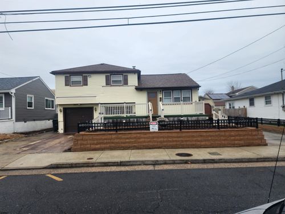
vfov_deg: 58.9
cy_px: 107
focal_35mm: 23
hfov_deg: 73.9
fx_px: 189
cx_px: 142
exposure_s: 1/247
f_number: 1.8
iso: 12
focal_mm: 6.4
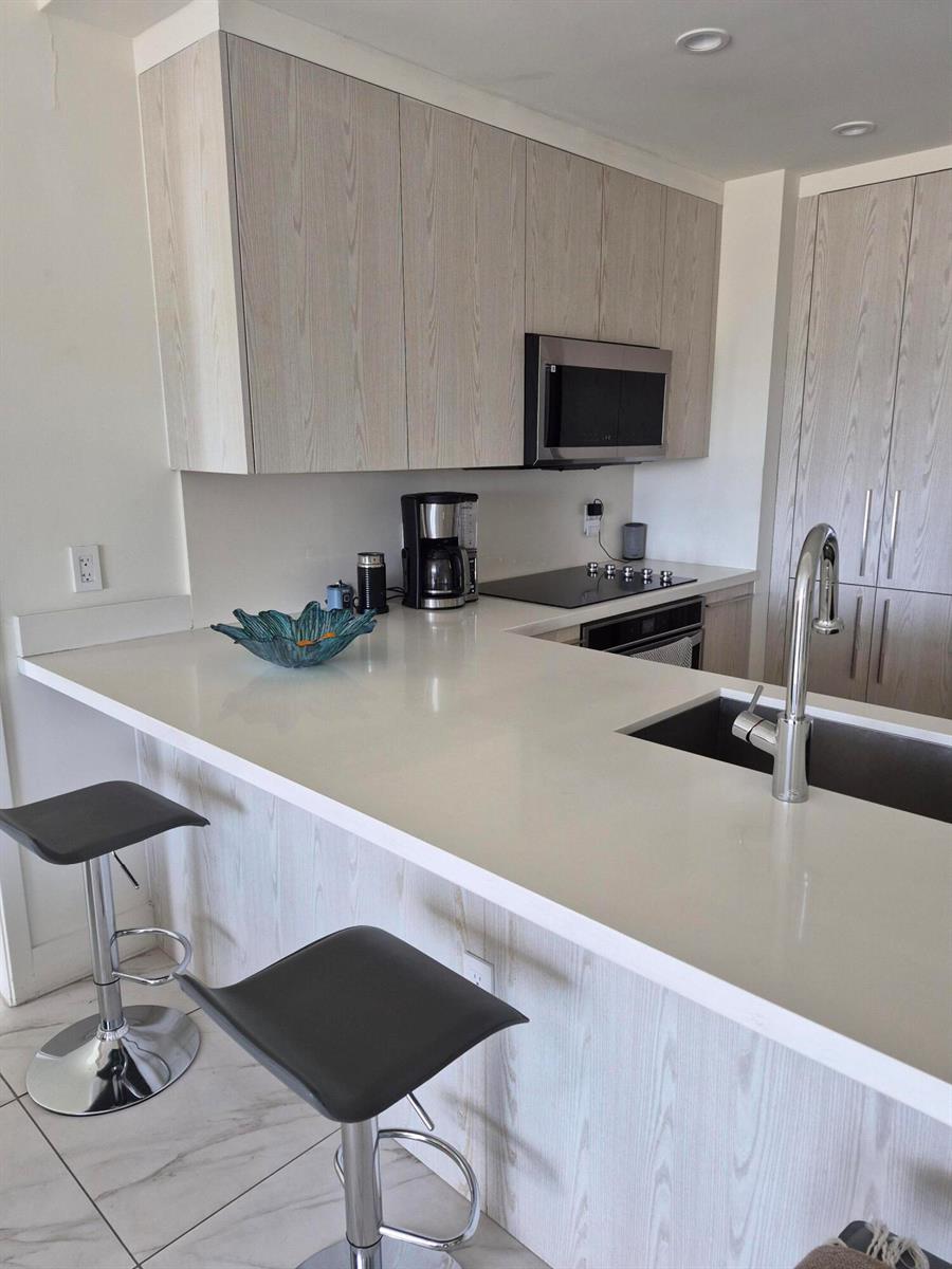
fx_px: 843
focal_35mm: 23
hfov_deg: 58.9
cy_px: 634
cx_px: 476
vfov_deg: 73.9
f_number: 1.8
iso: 200
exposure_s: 1/180
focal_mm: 5.4
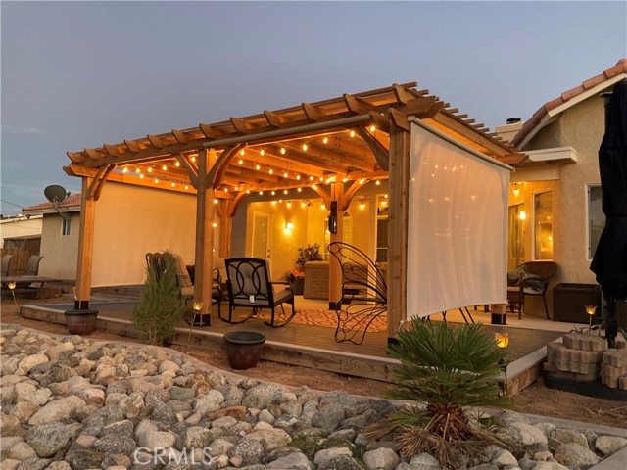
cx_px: 314
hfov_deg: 63.4
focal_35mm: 28
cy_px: 235
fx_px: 507
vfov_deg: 49.7
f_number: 1.8
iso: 400
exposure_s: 1/30
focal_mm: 3.99
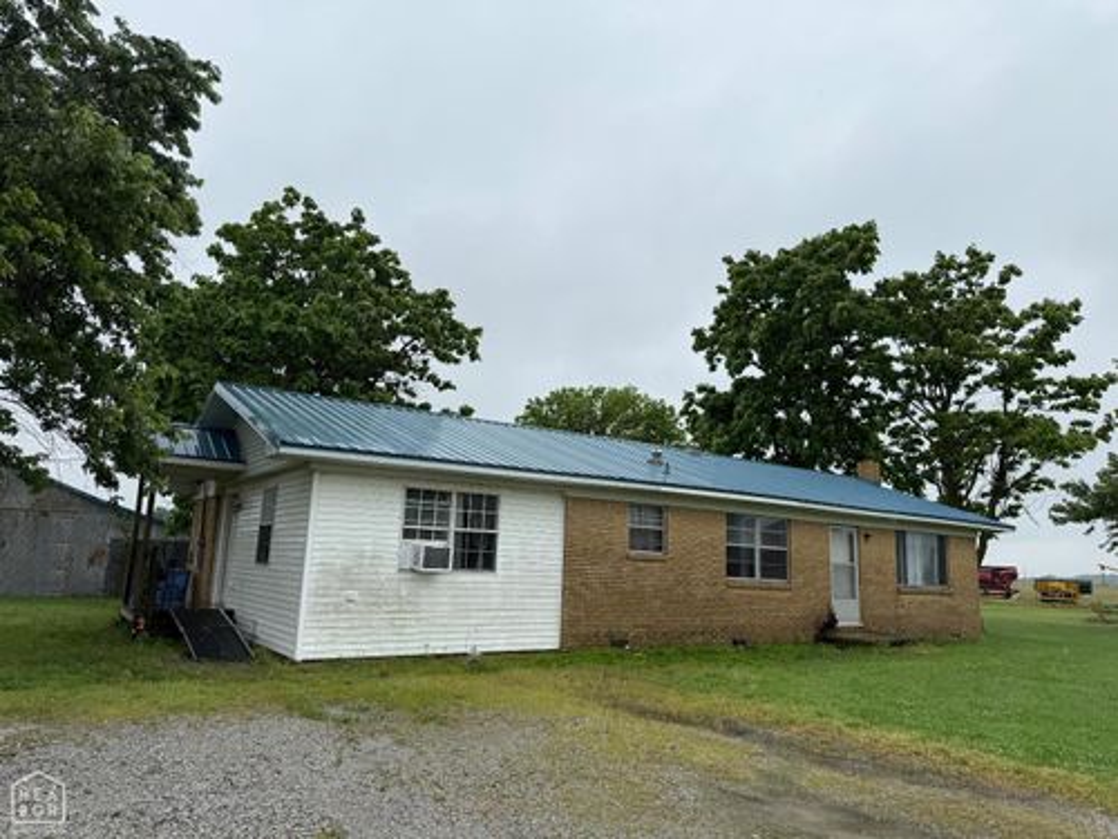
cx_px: 559
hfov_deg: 71.6
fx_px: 775
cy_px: 420
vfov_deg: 56.8
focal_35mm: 24
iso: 80
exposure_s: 1/2053
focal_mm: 6.76
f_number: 1.78
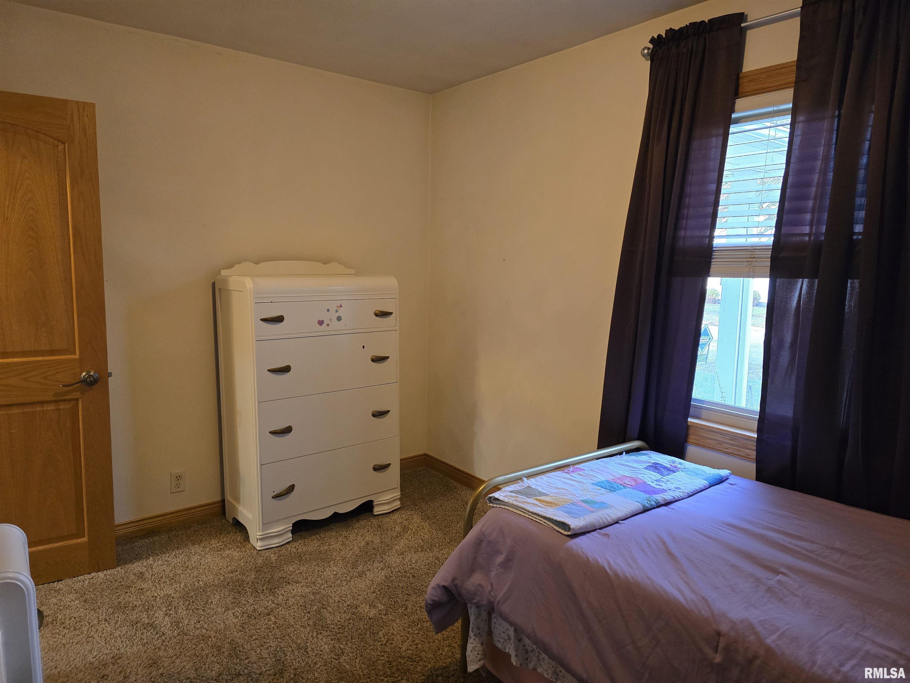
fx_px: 605
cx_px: 455
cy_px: 342
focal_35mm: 23
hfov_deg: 73.9
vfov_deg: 58.9
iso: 640
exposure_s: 1/120
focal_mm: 6.3
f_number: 1.7
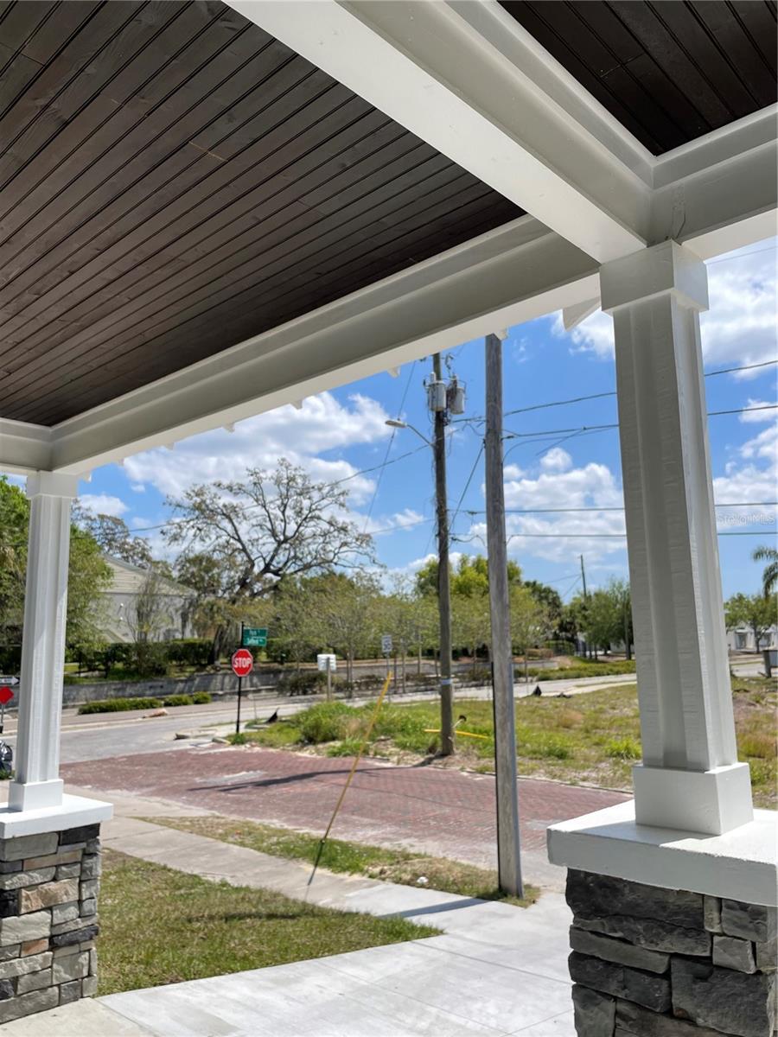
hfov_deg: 53.1
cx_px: 389
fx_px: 779
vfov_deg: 67.3
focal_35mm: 26
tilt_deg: +10.2
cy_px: 518
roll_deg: +1.3
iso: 32
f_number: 1.6
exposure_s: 1/2053
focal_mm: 4.2
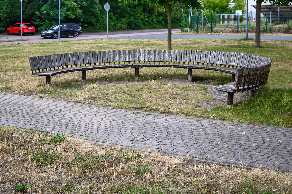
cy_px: 97
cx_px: 146
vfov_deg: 29.4
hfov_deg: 43.0
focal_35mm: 46
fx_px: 371
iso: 200
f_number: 4.8
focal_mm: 30.5
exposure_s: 1/500
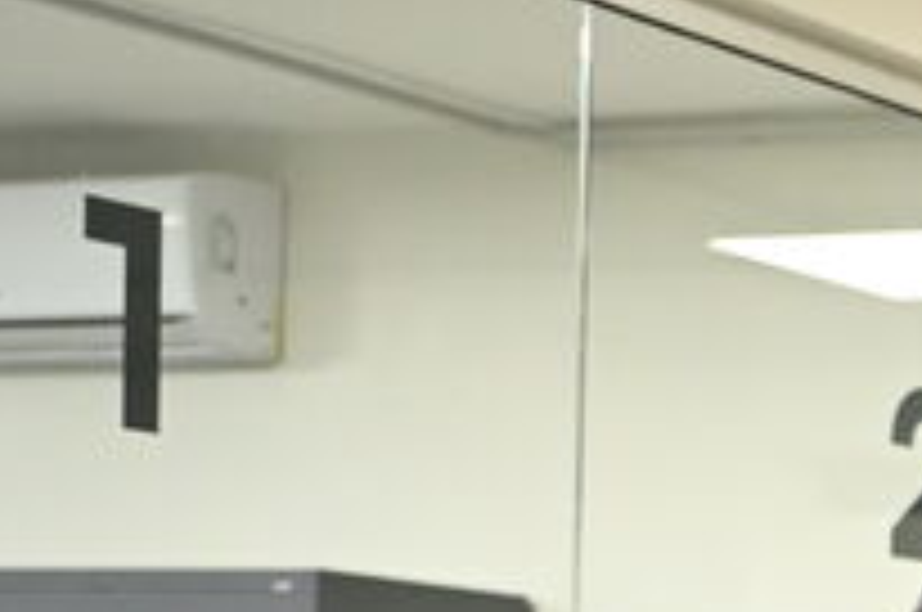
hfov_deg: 11.5
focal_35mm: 155
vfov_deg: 8.5
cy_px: 1066
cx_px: 2008
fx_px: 3963
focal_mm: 34
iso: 3200
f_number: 2.8
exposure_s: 1/500
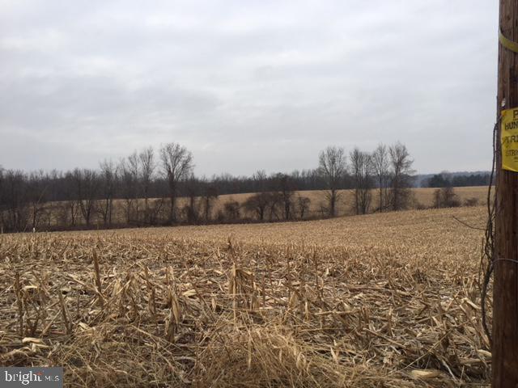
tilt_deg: +0.2
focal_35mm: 29
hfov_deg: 61.7
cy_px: 194
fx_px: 434
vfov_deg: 48.2
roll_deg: +1.6
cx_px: 259
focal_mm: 4.15
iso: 25
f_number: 2.2
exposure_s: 1/739
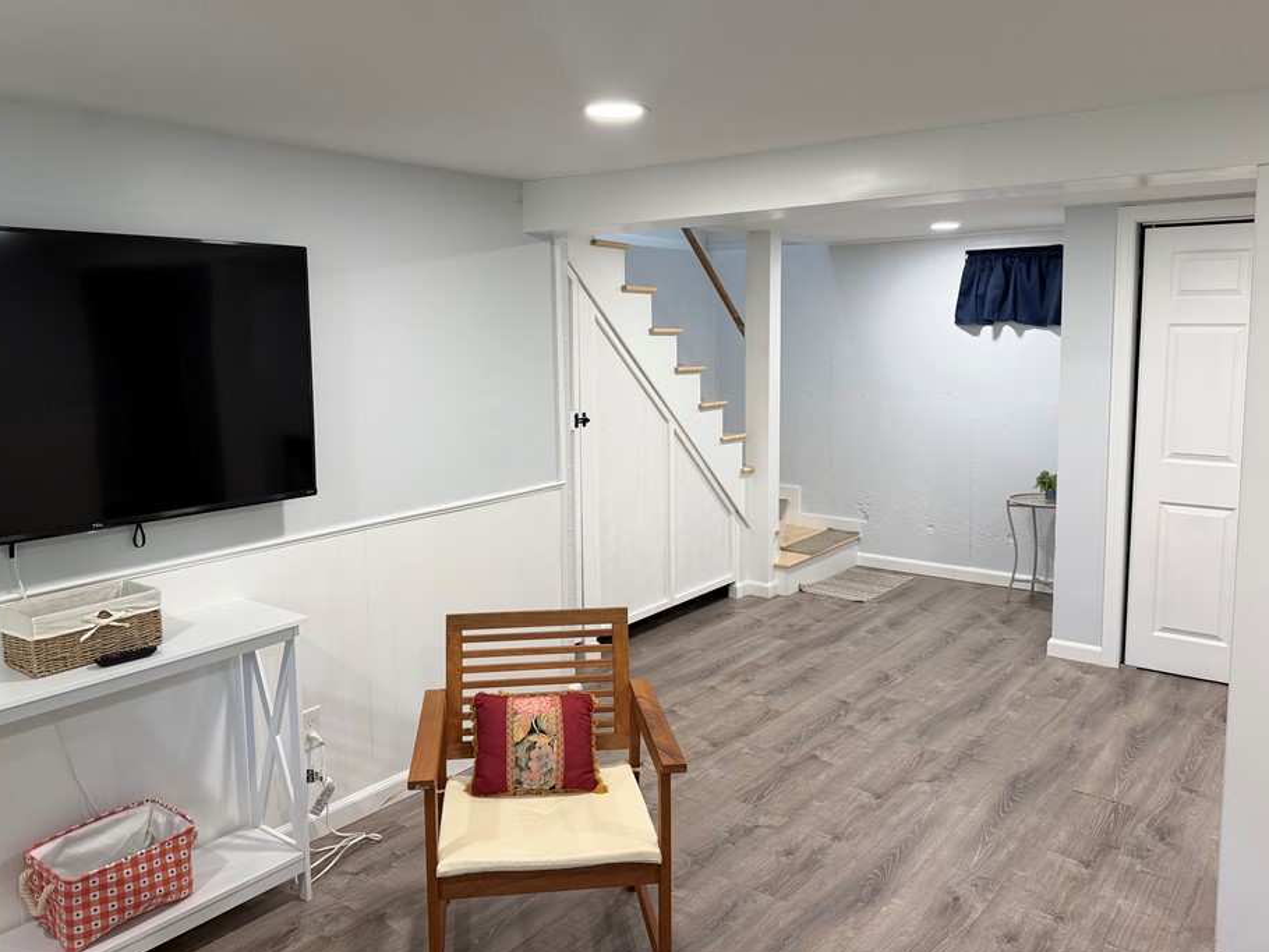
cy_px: 424
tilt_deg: -6.1
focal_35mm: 27
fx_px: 990
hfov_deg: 65.3
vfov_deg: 51.3
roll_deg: +0.5
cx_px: 612
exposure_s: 1/120
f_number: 1.78
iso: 160
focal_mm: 6.76
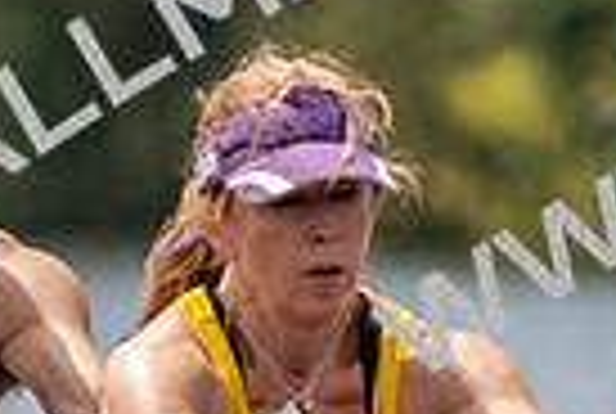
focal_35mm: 1528
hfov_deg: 1.3
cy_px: 448
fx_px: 26203
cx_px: 45
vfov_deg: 0.9
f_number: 6.3
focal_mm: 362
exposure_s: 1/1600
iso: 250
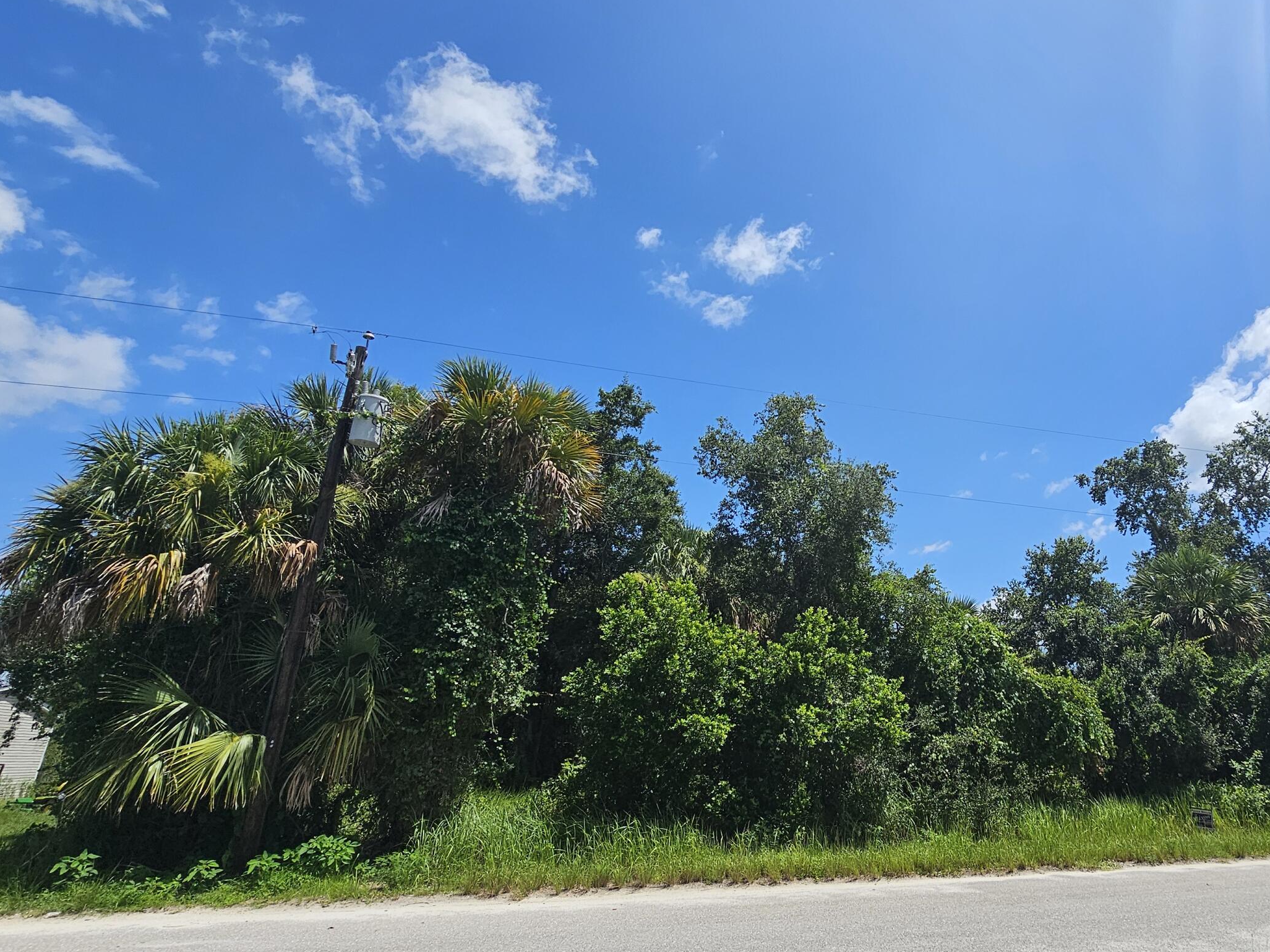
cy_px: 482
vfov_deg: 68.7
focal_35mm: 19
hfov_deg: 82.1
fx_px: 697
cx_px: 837
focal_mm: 2.2
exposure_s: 1/3737
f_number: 2.2
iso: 50
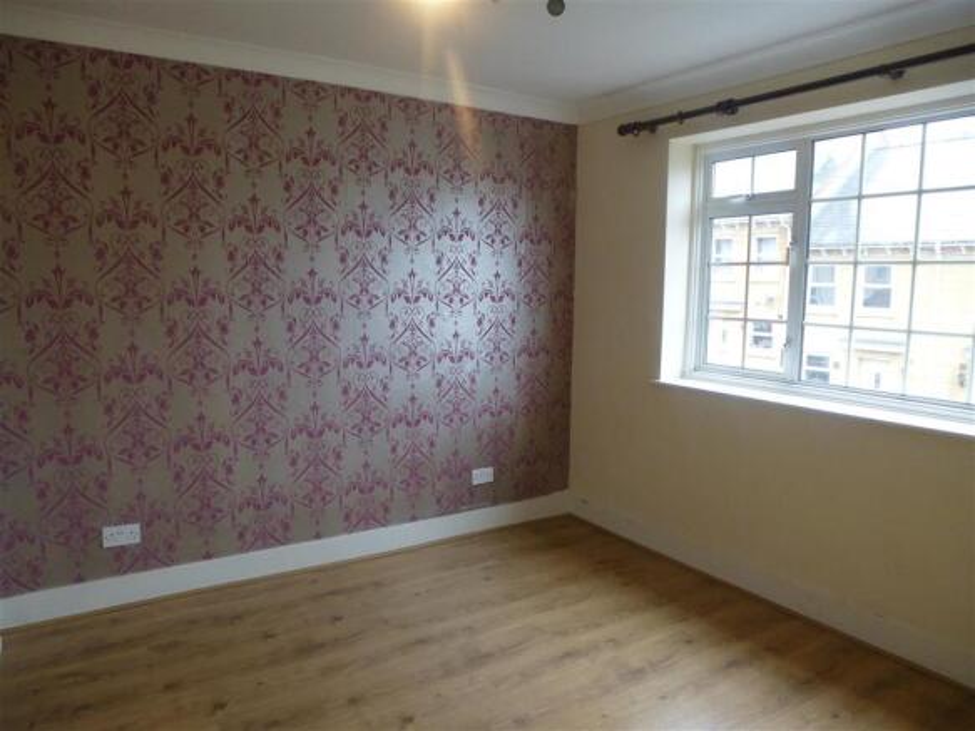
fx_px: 676
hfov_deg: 71.6
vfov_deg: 56.8
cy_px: 366
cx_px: 488
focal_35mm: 24
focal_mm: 4.3
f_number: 3.3
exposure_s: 1/60
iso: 400
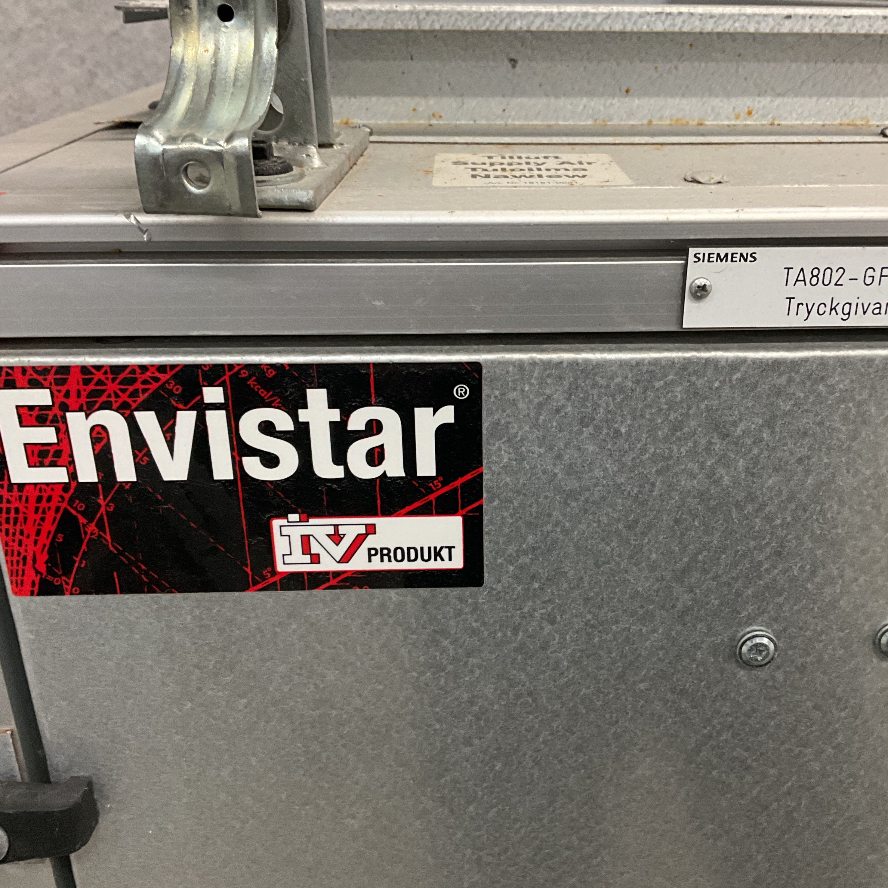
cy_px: 448
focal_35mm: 35
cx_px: 517
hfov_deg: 47.0
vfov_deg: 47.2
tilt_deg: -25.2
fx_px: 1016
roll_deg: -1.5
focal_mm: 3
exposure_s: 1/60
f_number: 1.8
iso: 160
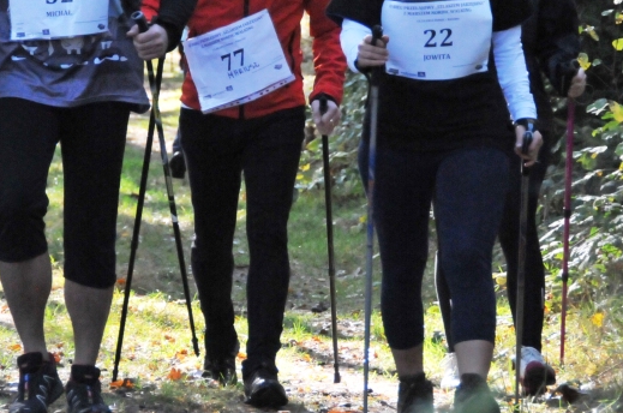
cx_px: 247
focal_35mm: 311
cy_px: 116
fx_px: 5372
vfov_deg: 4.4
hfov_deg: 6.6
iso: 3200
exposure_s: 1/1250
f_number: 5.6
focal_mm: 105
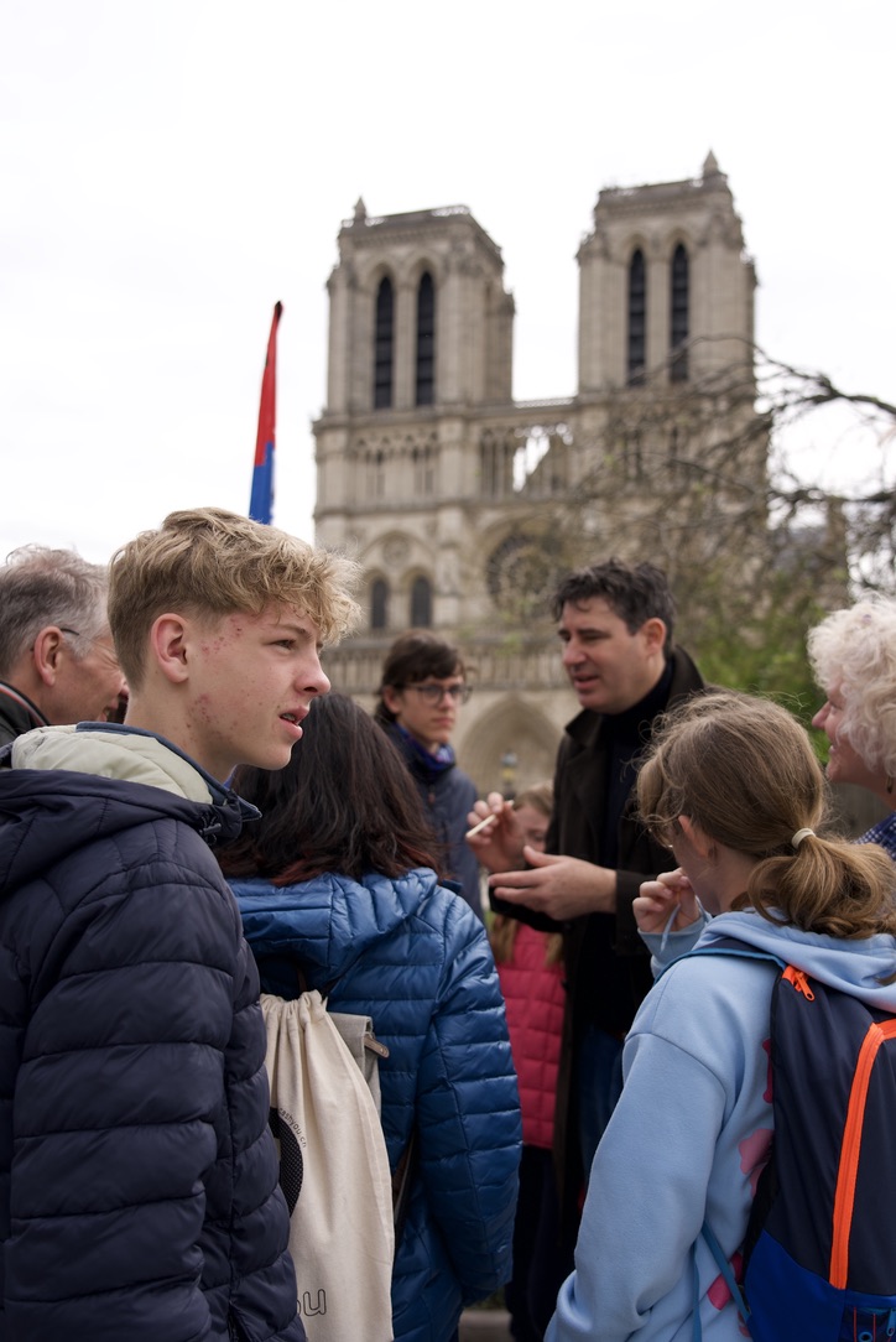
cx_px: 448
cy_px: 671
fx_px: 1417
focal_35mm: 38
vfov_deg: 50.7
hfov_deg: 35.1
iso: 80
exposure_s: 1/500
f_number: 4.5
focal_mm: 38
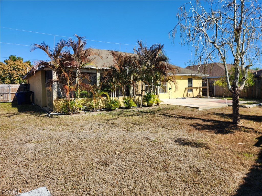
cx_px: 131
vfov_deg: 58.9
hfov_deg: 73.9
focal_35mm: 23
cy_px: 98
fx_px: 174
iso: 20
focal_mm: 5.4
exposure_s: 1/1105
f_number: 1.8
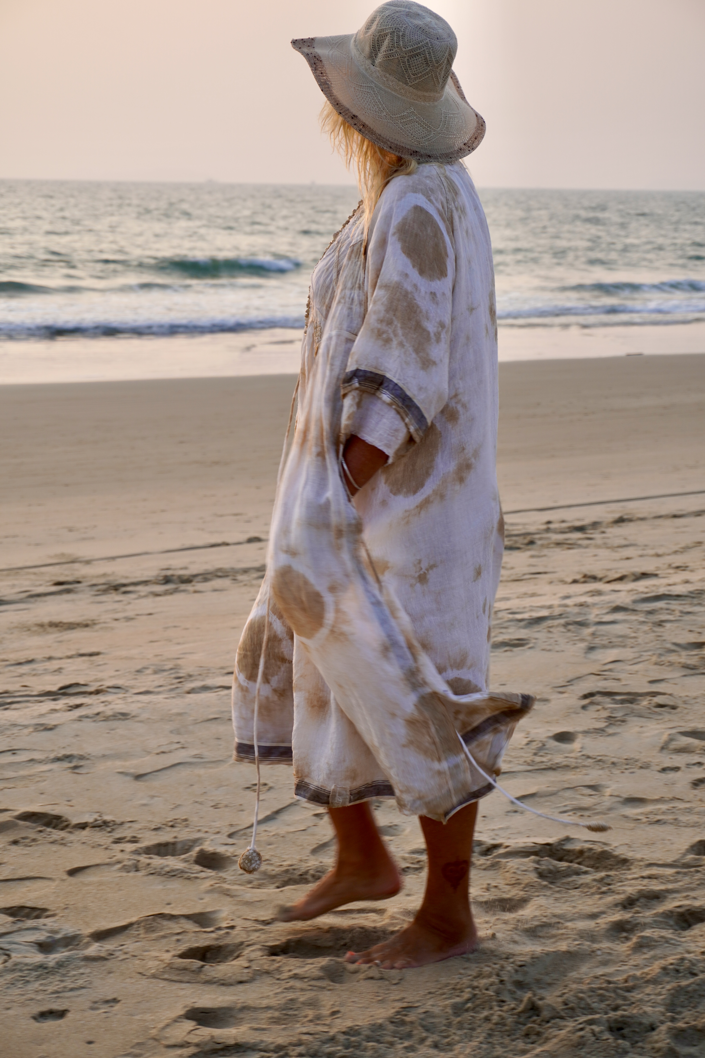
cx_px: 352
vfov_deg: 27.0
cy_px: 529
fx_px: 2203
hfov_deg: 18.2
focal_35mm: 75
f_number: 5.6
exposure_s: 1/160
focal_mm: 50
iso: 100
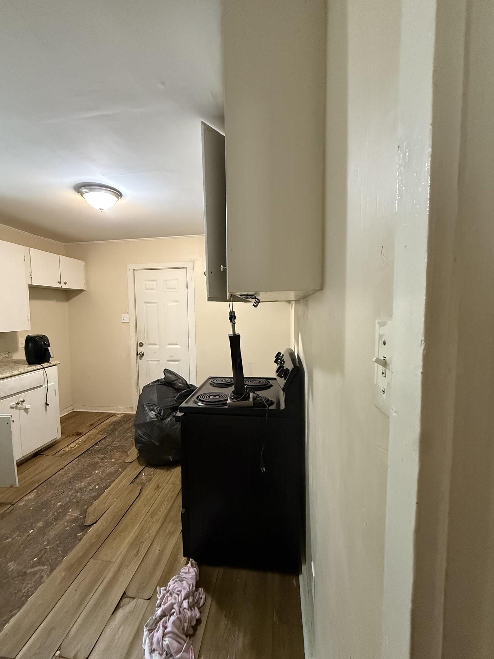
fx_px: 285
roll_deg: -0.1
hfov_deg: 81.7
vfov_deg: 98.2
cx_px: 232
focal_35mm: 15
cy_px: 334
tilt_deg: -4.2
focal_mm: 2.22
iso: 800
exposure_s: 1/60
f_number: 2.2
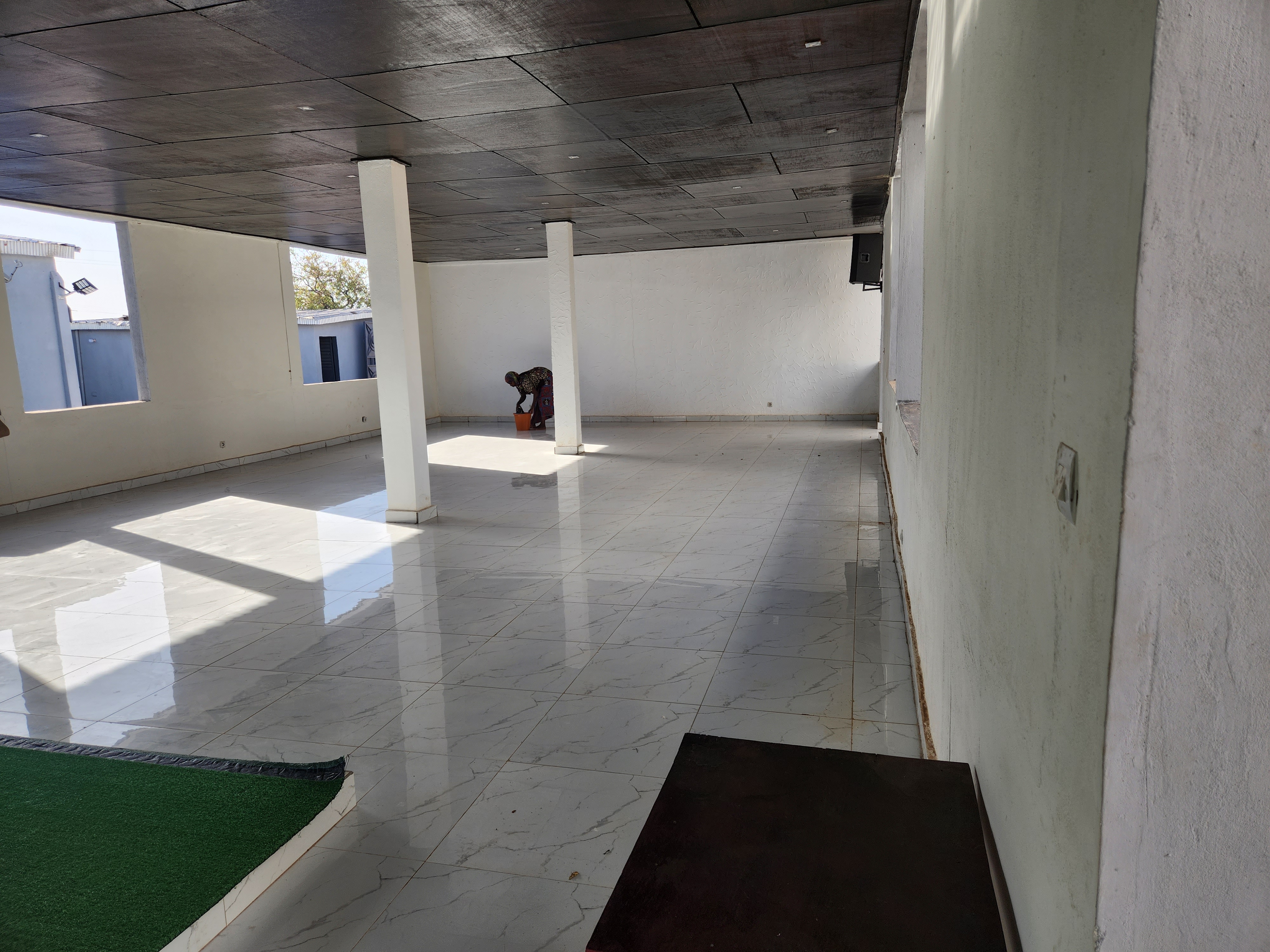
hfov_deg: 73.9
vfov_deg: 58.9
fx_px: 844
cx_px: 635
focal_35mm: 23
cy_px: 476
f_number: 1.8
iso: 20
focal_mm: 5.4
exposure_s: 1/609
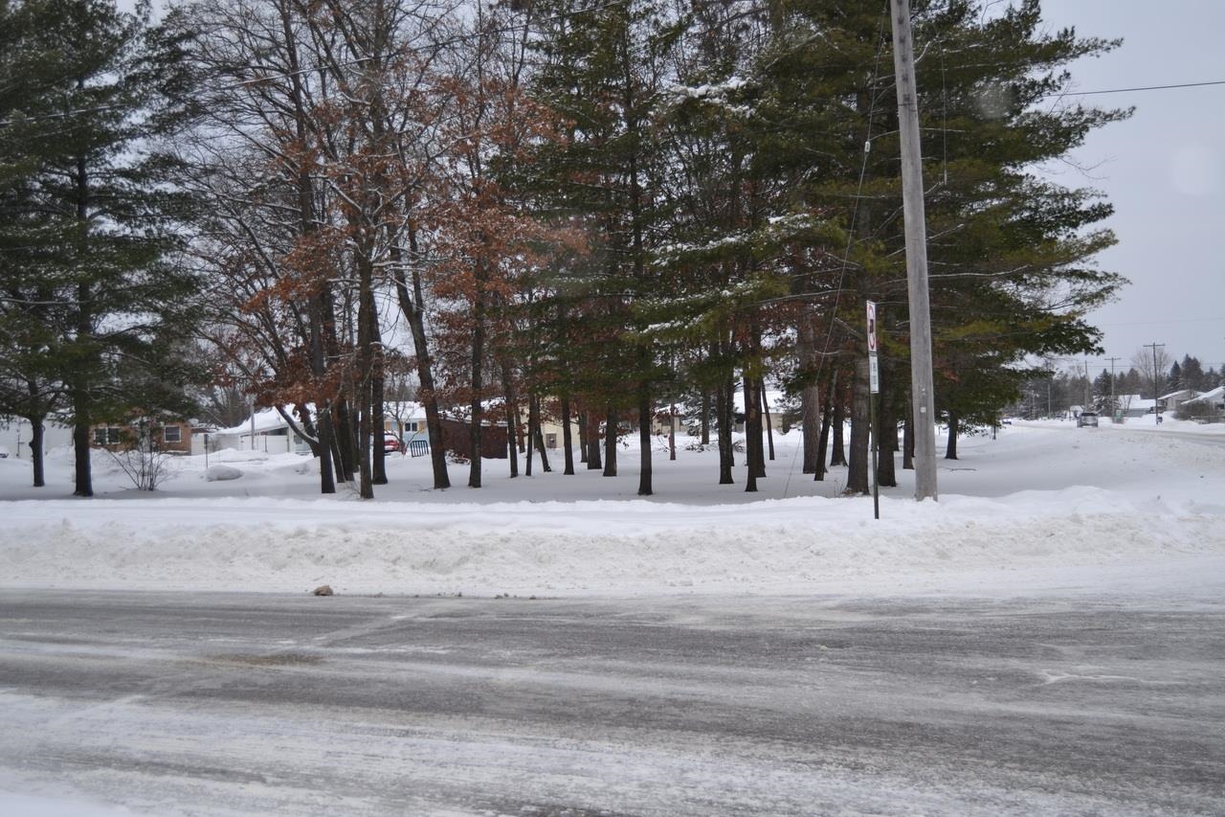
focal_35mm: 36
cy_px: 408
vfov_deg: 36.9
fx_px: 1225
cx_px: 612
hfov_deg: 53.1
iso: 100
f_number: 4
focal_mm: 24
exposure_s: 1/160
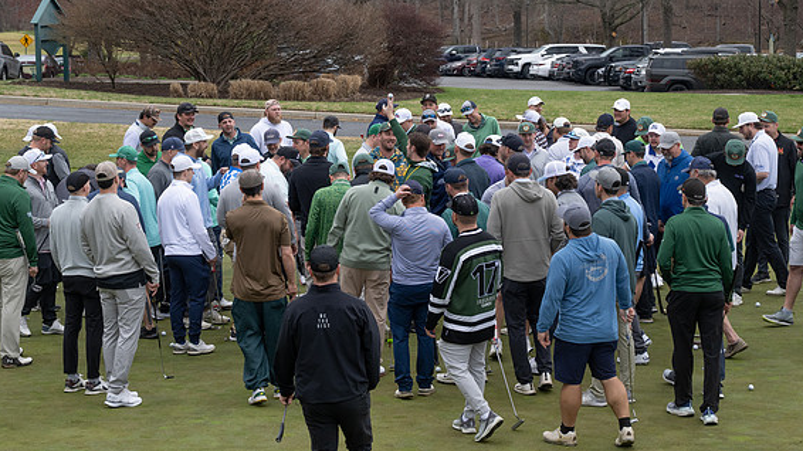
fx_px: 2150
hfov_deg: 21.2
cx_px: 386
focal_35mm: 101
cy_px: 149
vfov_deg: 12.0
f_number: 5.6
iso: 560
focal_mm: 70
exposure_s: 1/320
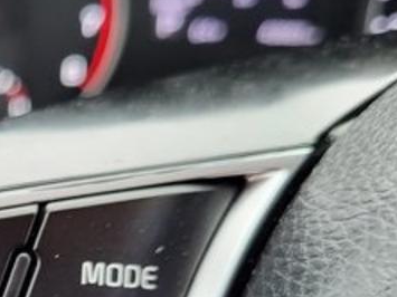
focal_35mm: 75
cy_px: 334
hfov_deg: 23.2
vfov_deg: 18.8
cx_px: -110
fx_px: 860
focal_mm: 5.4
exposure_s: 1/60
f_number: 1.8
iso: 200
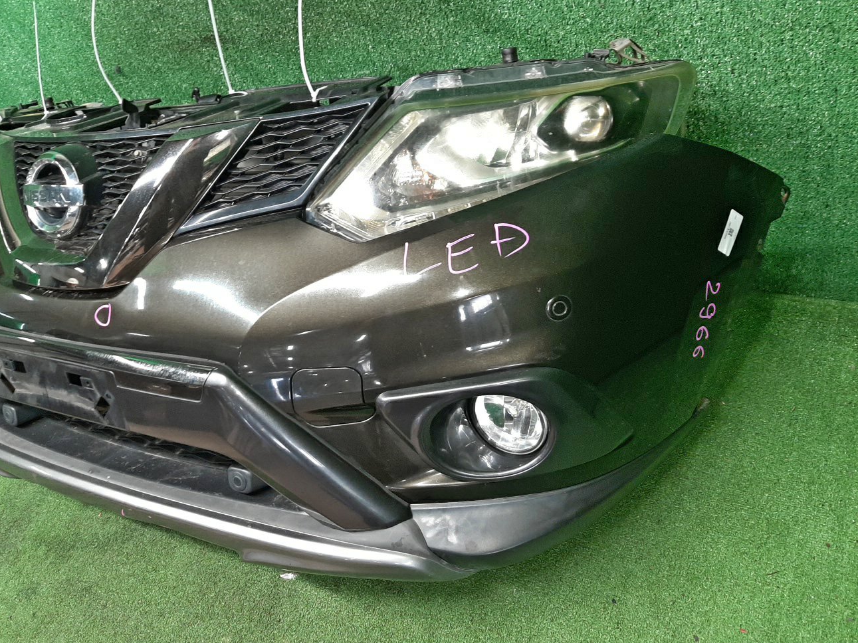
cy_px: 316
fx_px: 719
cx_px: 381
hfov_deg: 61.5
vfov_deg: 48.2
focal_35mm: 29
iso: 141
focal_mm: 3.93
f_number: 1.7
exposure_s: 1/50
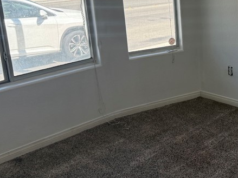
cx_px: 227
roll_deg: +1.1
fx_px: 385
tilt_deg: -14.4
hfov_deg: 32.2
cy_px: 53
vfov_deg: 25.9
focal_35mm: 56
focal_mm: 6.76
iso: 160
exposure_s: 1/235
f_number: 1.78
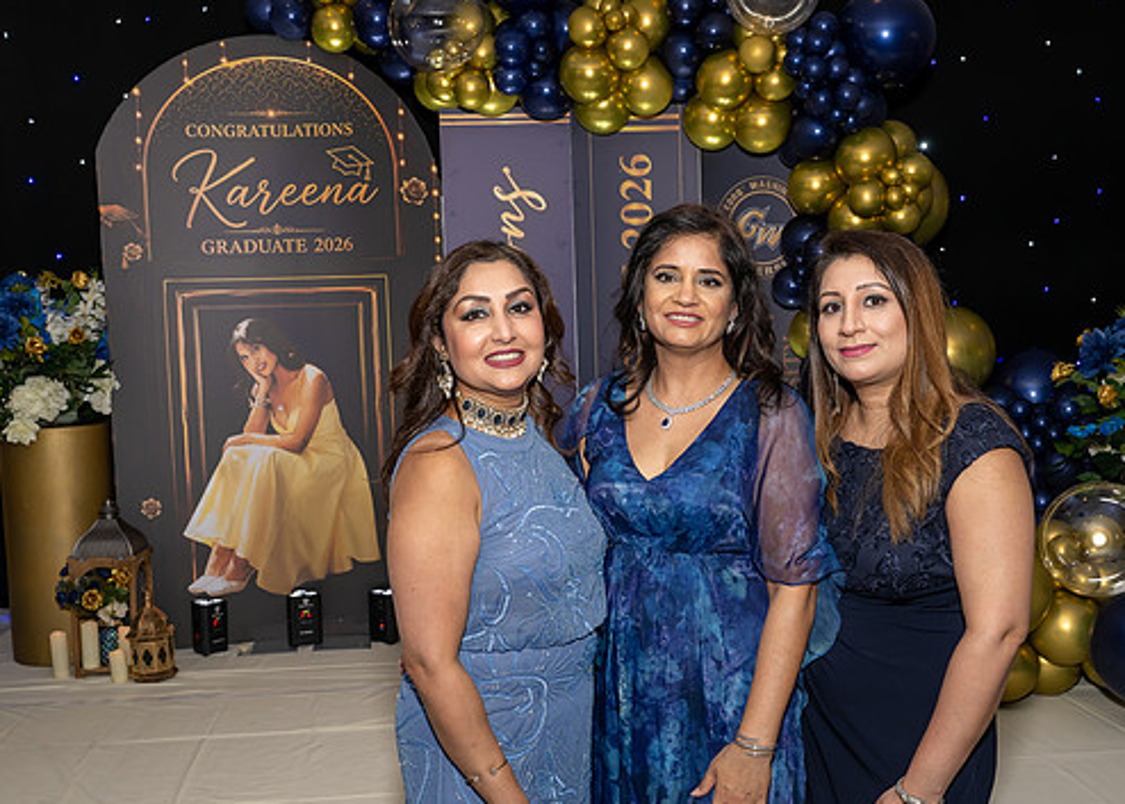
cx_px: 589
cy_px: 452
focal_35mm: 42
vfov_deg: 33.3
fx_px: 1342
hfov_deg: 45.5
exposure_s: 1/250
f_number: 8
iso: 640
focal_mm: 33
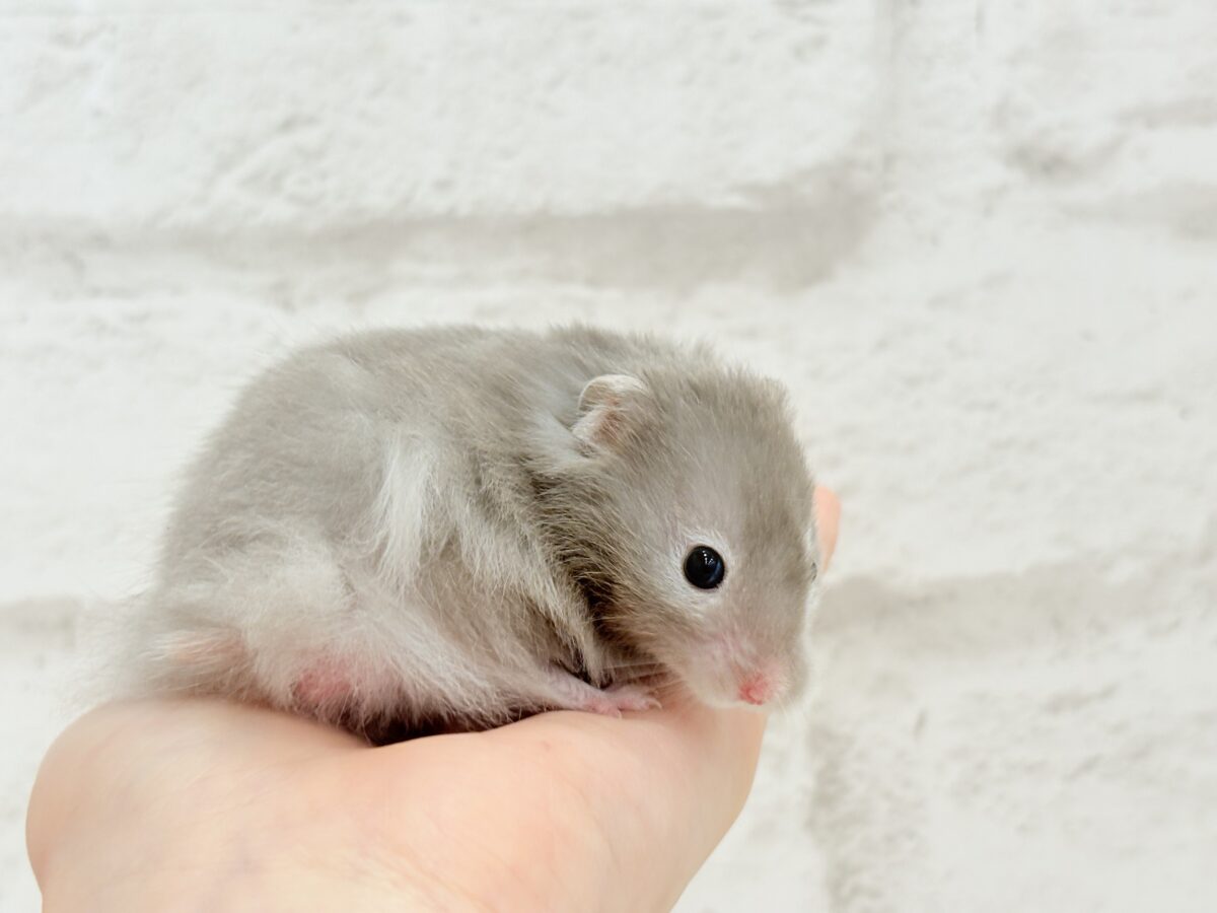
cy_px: 456
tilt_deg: -1.1
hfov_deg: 36.8
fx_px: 1828
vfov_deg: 28.0
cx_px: 608
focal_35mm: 52
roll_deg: +2.6
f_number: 1.6
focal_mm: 5.96
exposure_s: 1/50
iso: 40
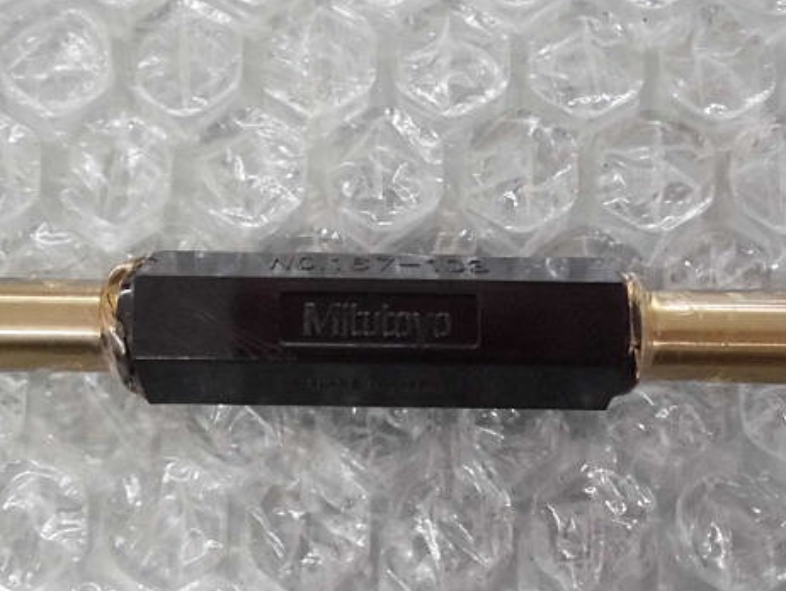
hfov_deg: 51.3
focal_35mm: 36
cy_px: 337
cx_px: 395
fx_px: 818
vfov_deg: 39.6
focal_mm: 4.6
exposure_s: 1/60
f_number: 3.5
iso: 800
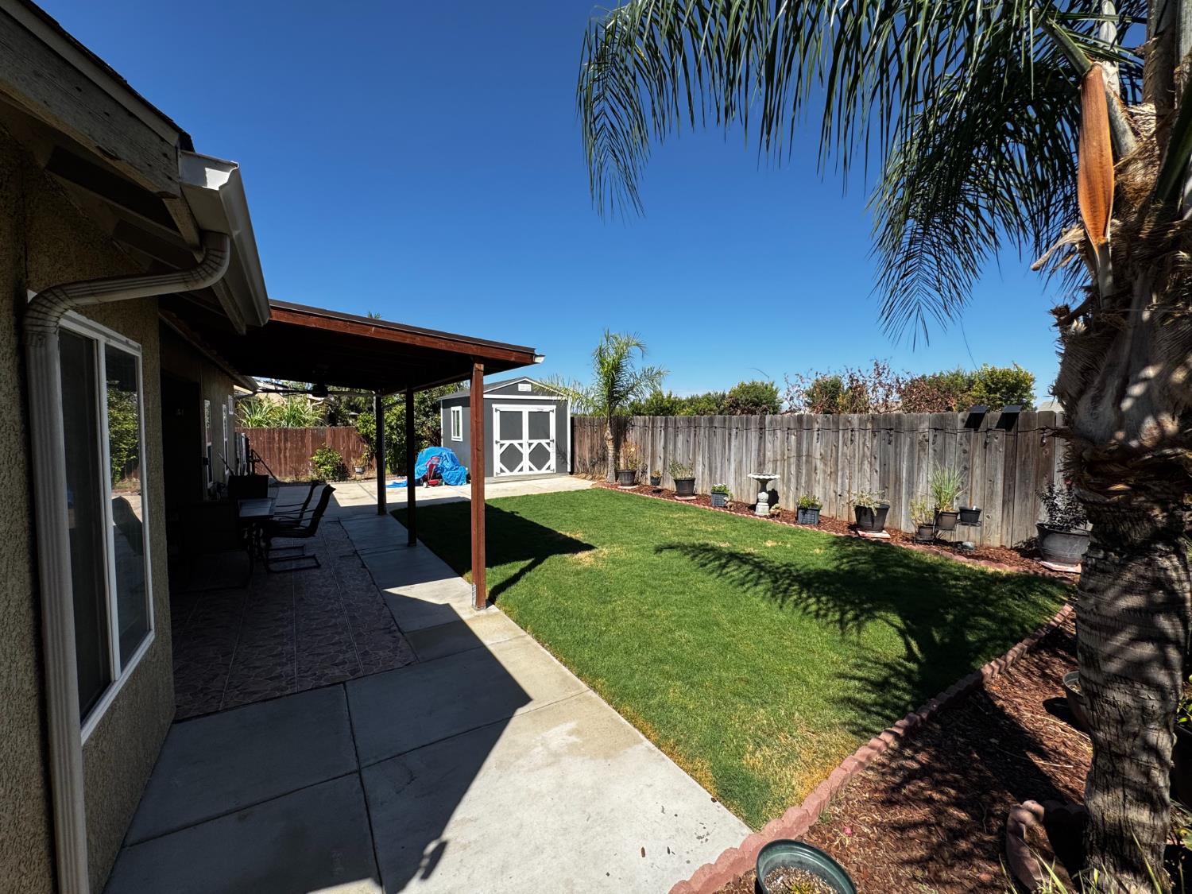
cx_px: 596
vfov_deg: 85.7
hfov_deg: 102.1
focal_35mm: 14
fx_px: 482
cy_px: 447
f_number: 2.2
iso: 50
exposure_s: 1/2028
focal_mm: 2.22
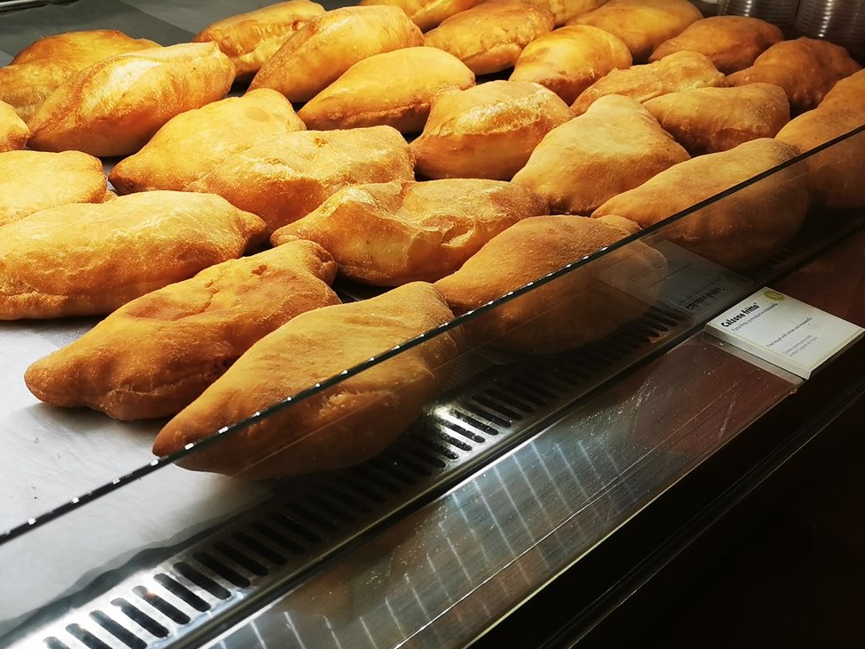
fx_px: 1324
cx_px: 338
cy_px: 283
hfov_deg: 36.0
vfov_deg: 27.5
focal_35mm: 53
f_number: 1.8
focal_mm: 5.58
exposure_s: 1/100
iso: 50
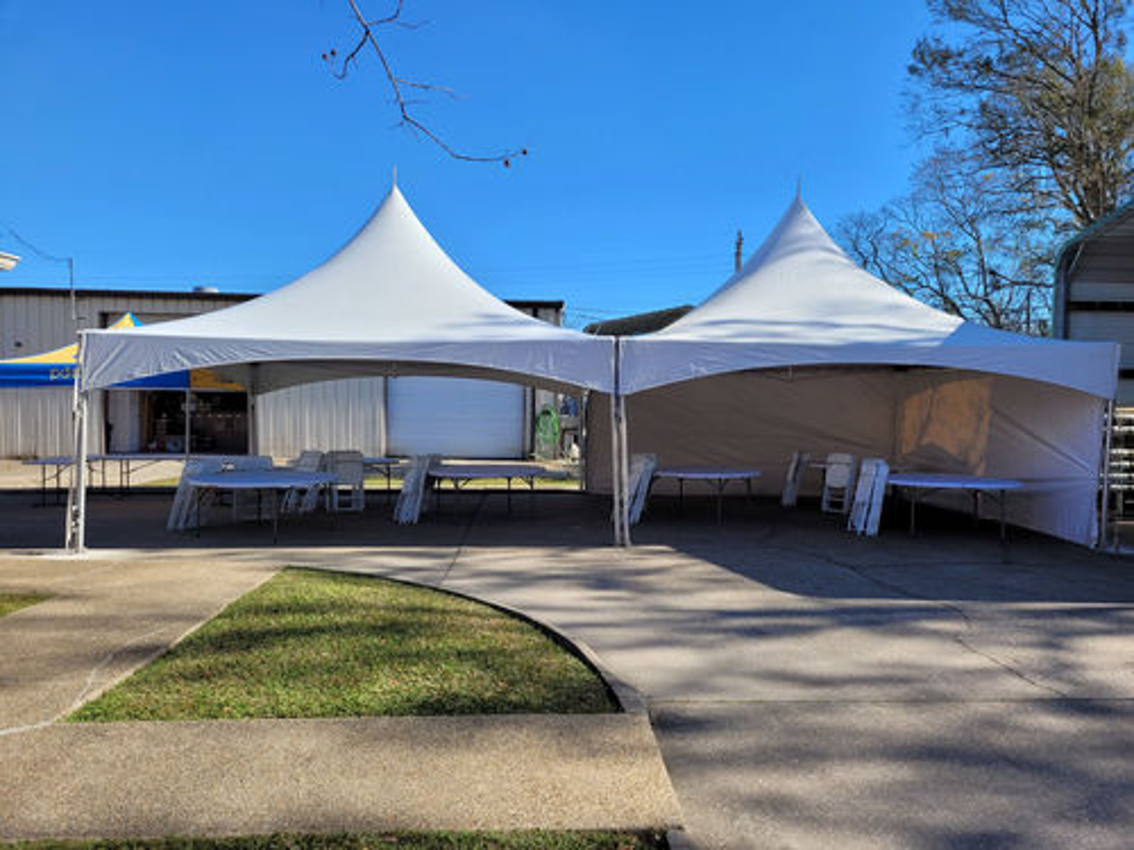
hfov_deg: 67.3
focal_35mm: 26
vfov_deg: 53.1
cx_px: 567
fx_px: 852
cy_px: 425
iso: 40
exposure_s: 1/1823
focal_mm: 5.4
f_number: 1.8
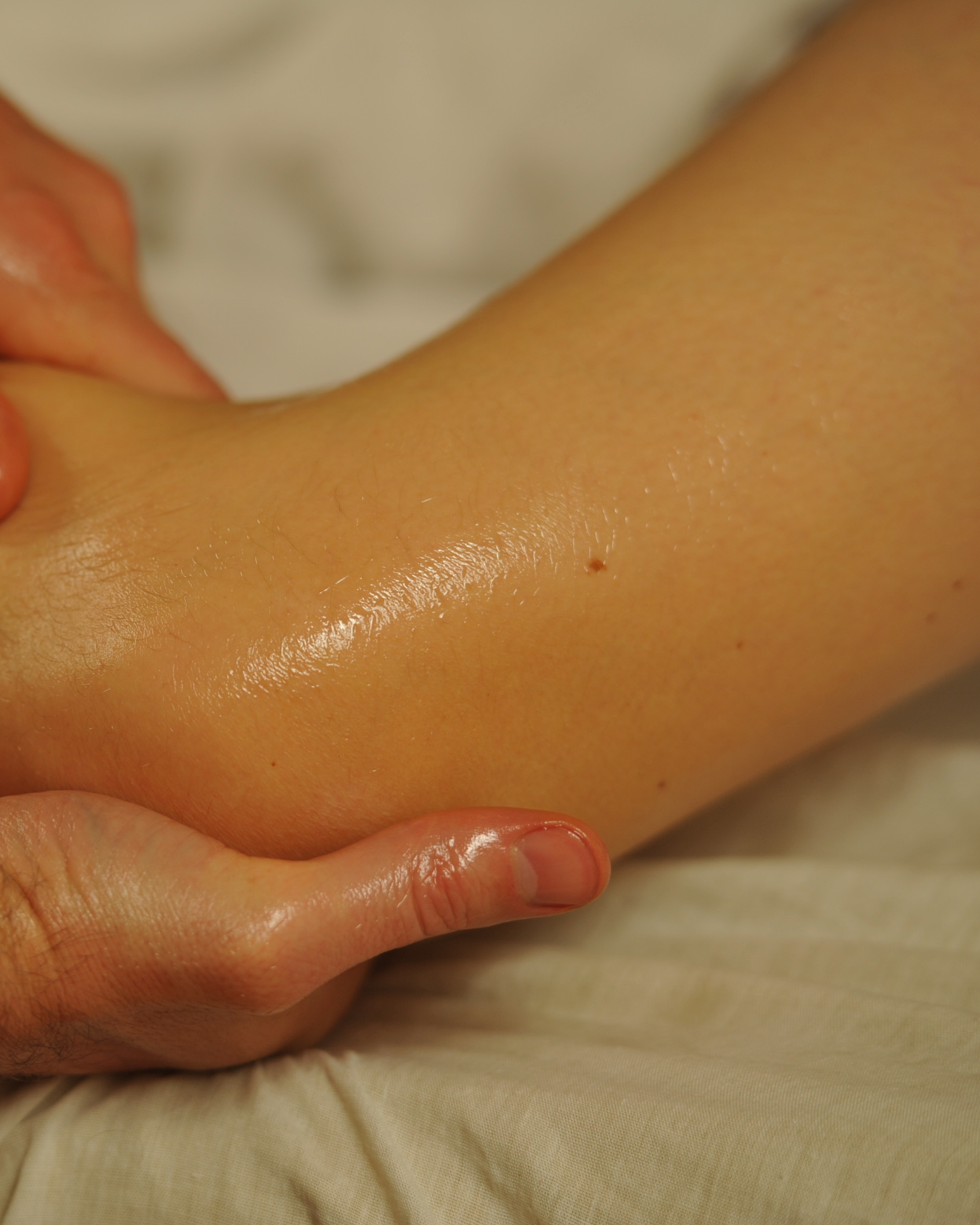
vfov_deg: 8.1
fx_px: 8701
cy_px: 612
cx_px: 183
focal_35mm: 240
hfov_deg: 6.4
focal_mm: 170
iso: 320
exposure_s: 1/400
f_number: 2.8
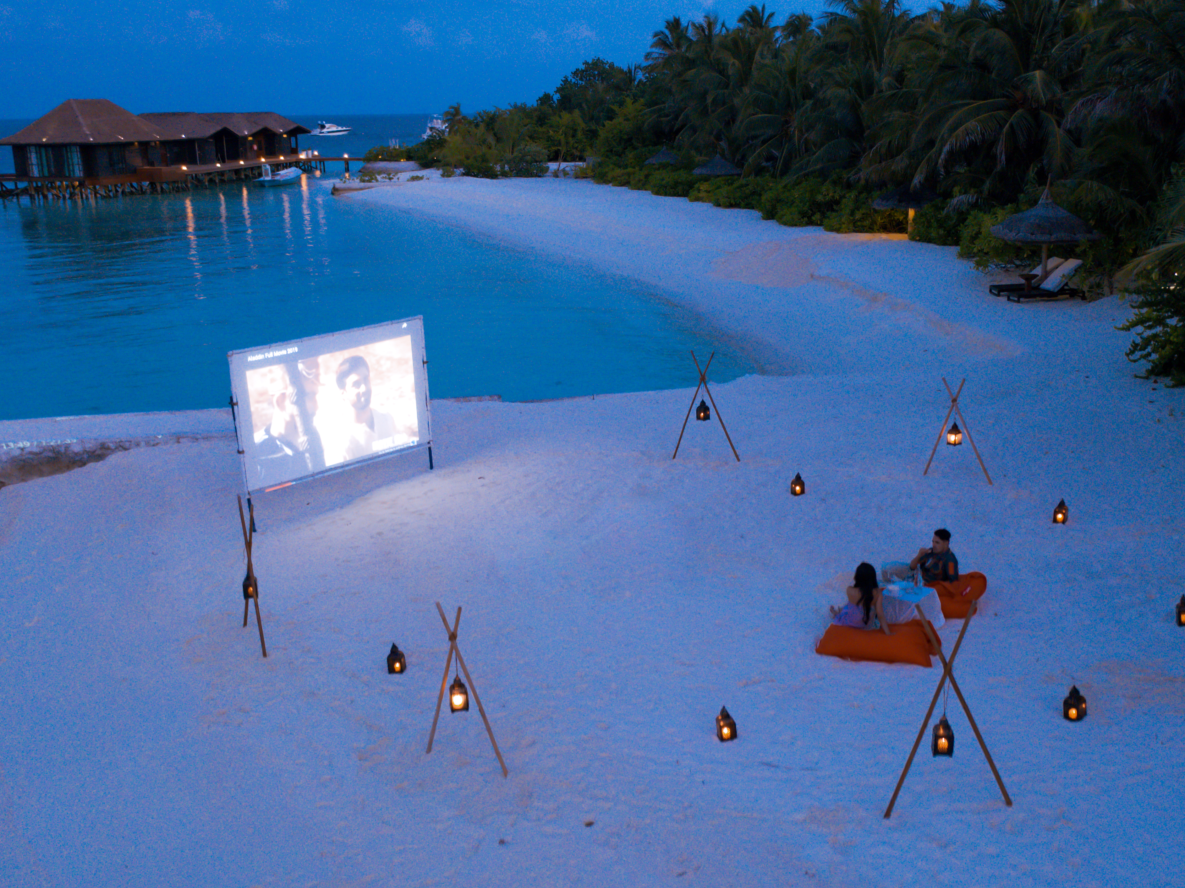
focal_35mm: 39
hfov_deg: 47.7
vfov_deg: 36.8
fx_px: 1335
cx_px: 685
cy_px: 500
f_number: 2.8
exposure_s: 1/8
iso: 800
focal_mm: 10.26
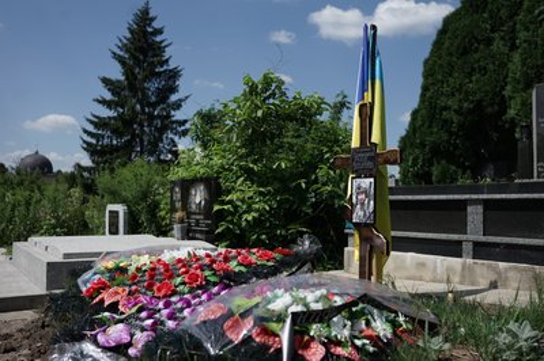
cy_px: 180
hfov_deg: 54.5
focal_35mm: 35
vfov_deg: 37.8
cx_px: 272
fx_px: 528
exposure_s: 1/3200
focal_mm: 35
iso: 100
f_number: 2.8
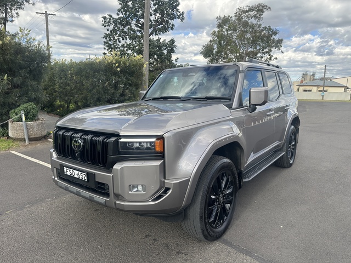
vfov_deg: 56.8
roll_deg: +0.3
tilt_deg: -7.6
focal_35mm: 24
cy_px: 132
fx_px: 243
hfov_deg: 71.6
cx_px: 176
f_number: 1.78
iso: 80
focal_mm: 6.86
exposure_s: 1/1183
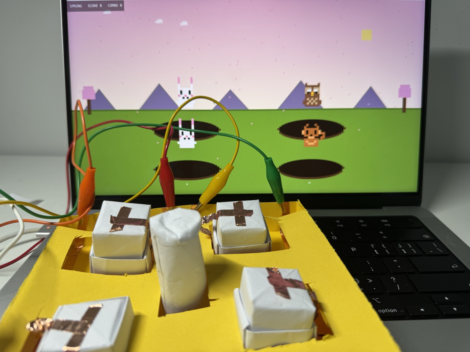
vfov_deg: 56.8
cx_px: 235
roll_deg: +1.2
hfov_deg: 71.6
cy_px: 176
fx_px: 326
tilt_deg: -22.7
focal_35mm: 24
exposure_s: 1/164
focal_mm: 6.76
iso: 100
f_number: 1.78
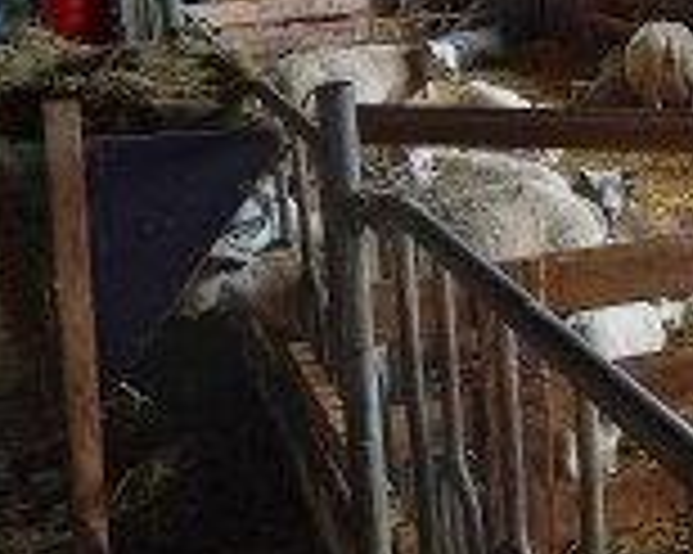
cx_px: 922
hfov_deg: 22.3
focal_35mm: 76
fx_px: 1558
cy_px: 194
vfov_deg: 20.1
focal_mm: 4.6
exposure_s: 1/49
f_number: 2
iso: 400
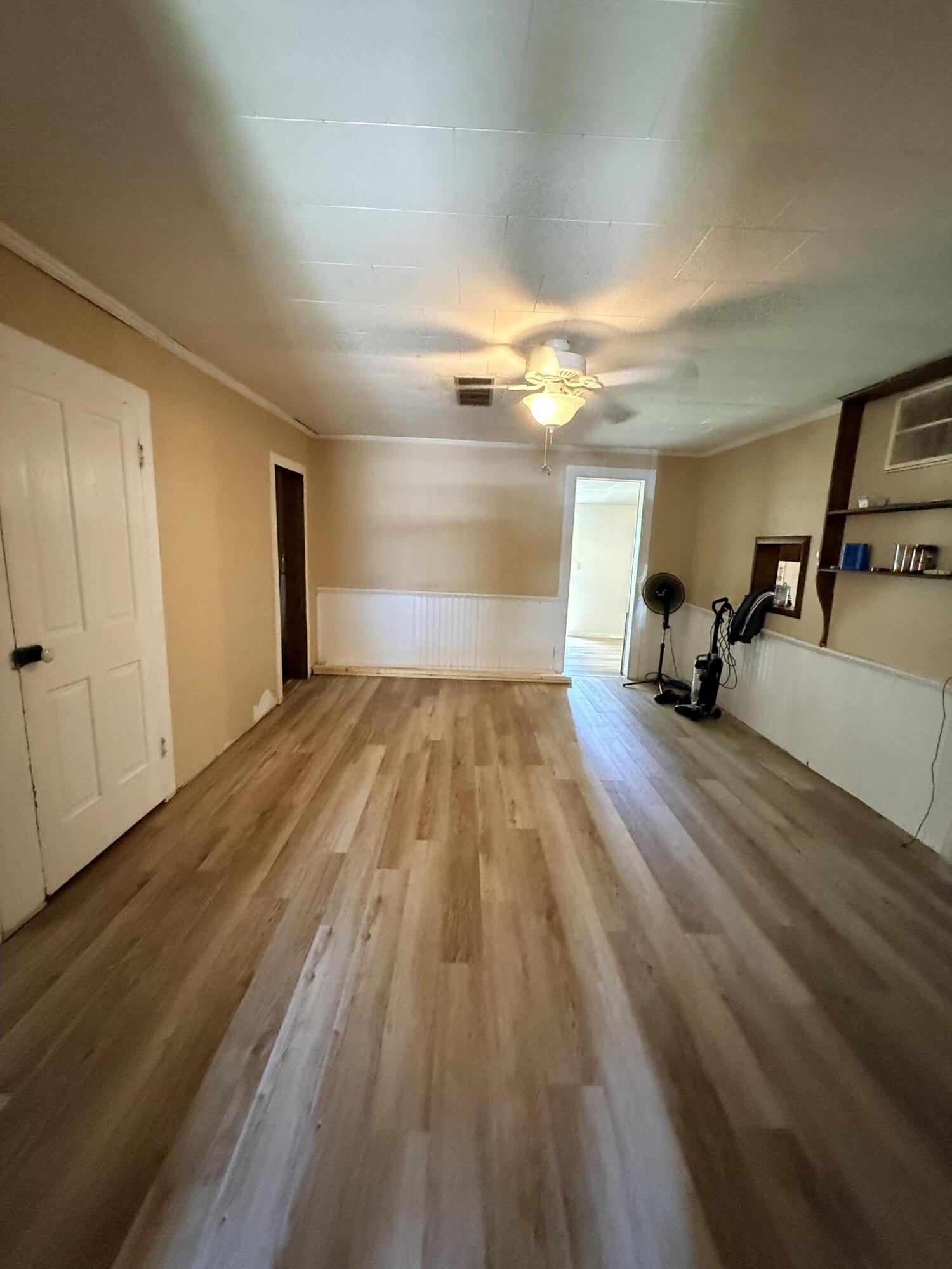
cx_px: 476
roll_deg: -3.0
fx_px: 513
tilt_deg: -8.6
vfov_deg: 102.1
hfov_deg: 85.7
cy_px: 634
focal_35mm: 14
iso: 1000
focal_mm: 2.22
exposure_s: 1/60
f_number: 2.2
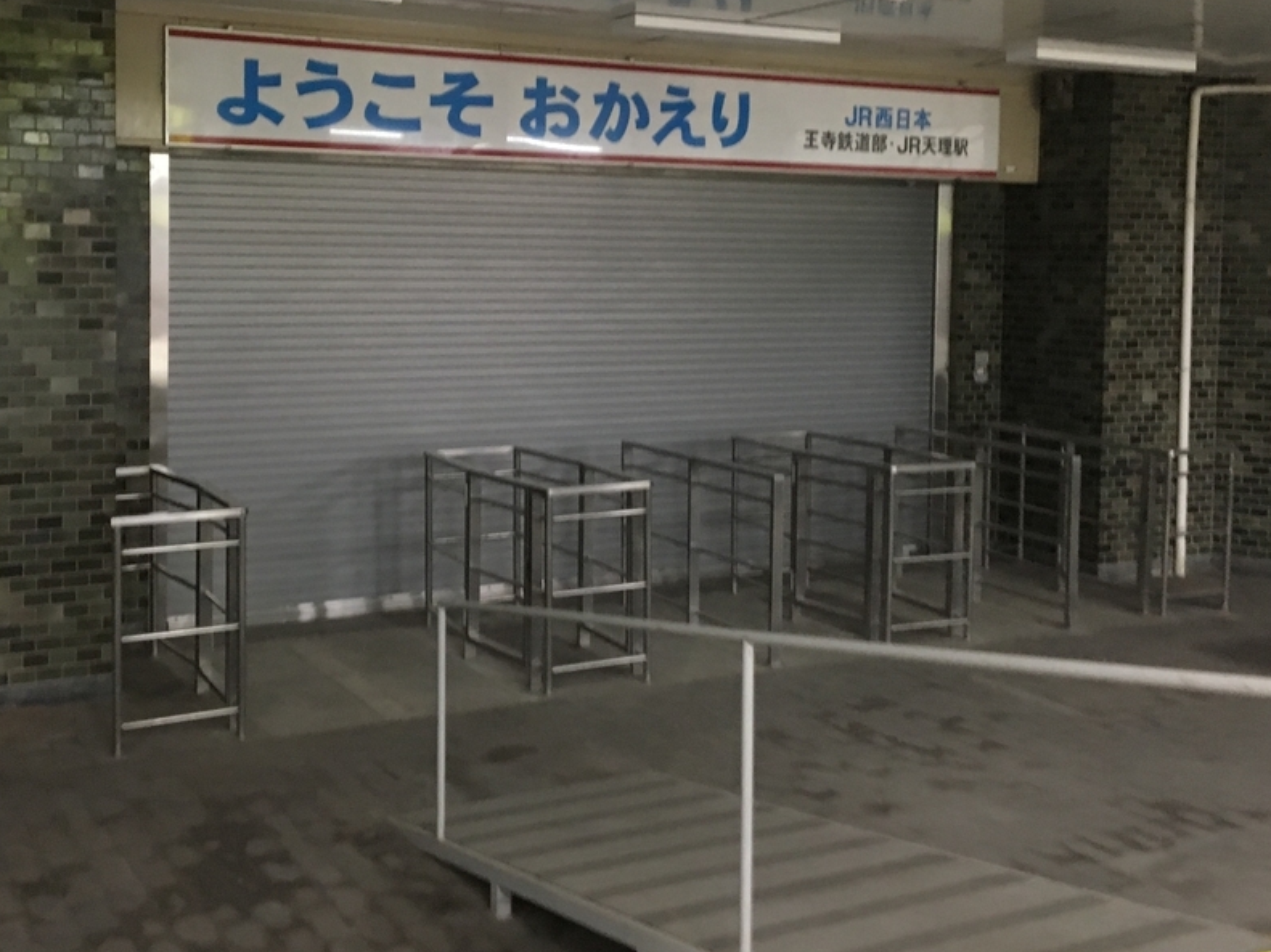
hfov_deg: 42.9
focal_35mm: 44
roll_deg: -0.2
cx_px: 583
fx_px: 1615
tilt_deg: -3.4
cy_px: 326
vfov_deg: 32.6
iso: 200
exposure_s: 1/15
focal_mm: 4.15
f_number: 2.2
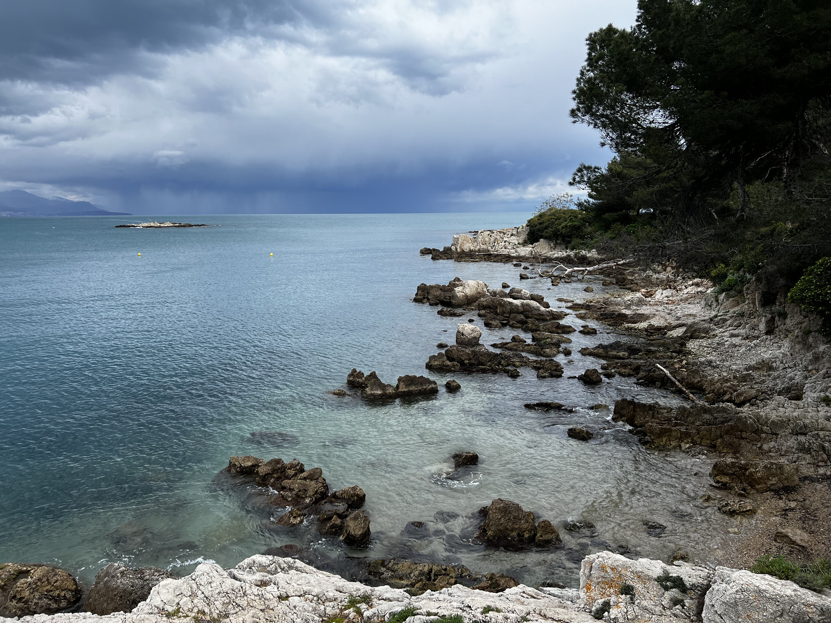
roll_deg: +0.8
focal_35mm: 26
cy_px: 312
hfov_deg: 67.3
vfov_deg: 53.1
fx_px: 624
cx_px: 416
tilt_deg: -8.9
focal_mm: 5.7
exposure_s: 1/2045
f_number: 1.5
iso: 50
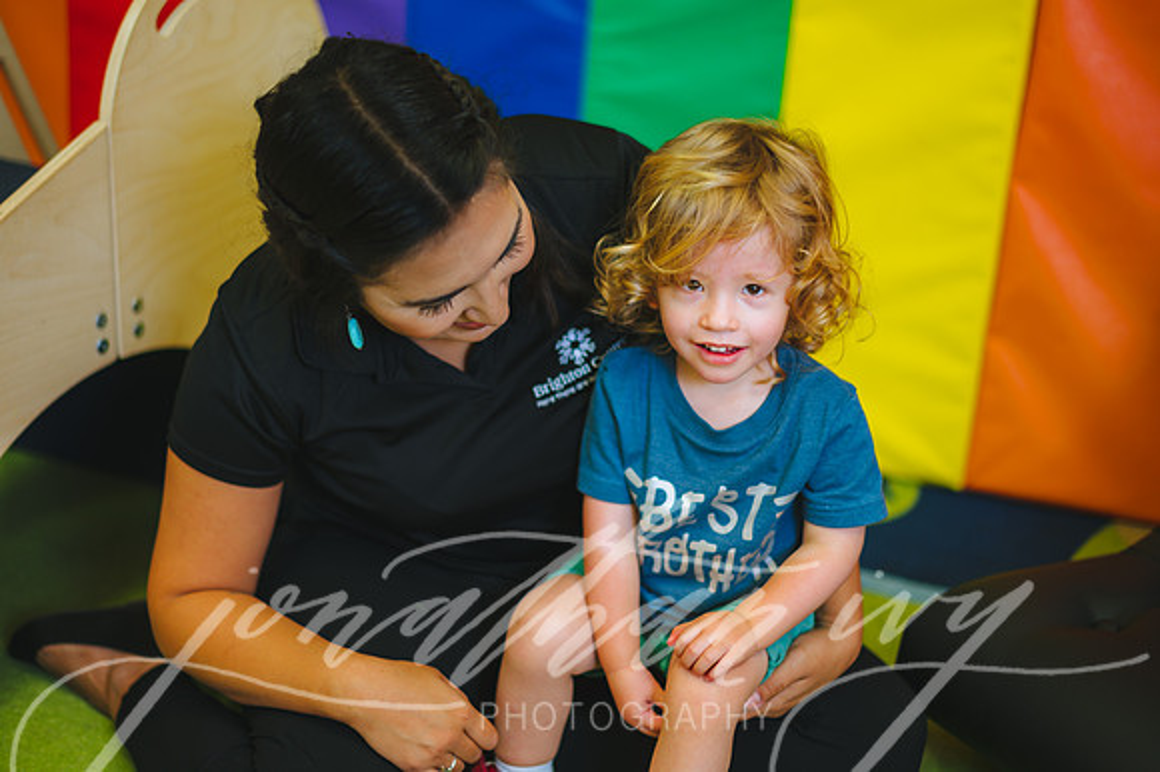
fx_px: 1610
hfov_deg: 39.6
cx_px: 580
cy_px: 386
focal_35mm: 50
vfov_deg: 27.0
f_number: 2
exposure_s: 1/200
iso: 125
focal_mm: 50
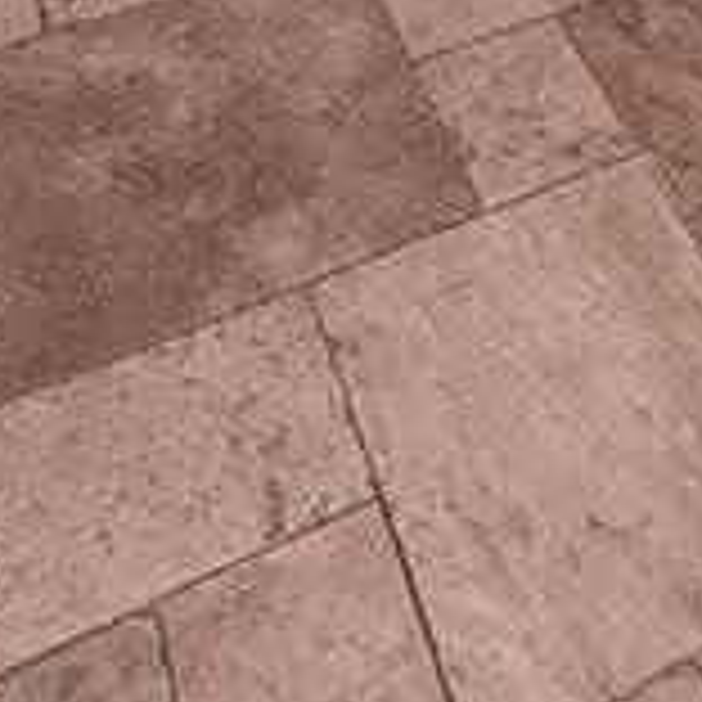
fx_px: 1400
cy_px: -882
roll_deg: -3.1
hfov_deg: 28.1
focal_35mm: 61
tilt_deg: -9.7
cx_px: 436
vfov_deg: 16.3
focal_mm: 2.22
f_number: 2.2
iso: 100
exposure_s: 1/99
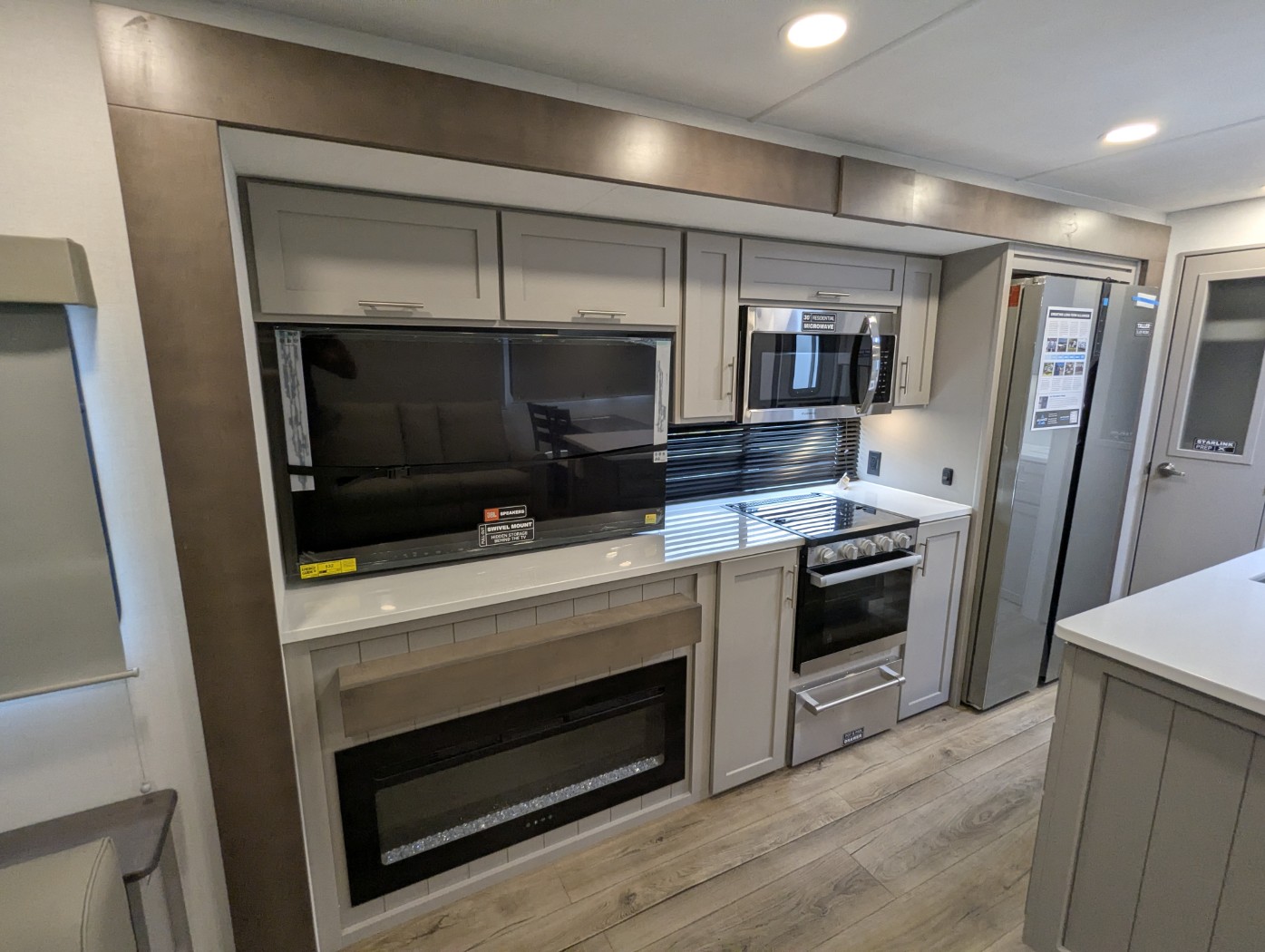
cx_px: 632
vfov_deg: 78.2
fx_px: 585
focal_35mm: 16
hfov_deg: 94.4
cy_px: 476
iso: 214
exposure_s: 1/134
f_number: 2.2
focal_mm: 2.35
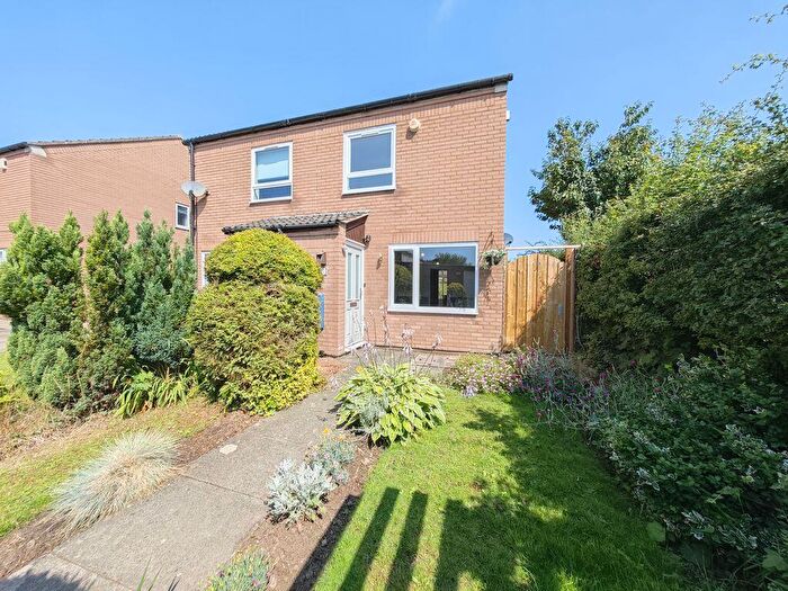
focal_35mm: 12
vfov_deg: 94.5
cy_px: 296
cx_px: 394
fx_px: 273
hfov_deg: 110.5
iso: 50
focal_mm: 2.03
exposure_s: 1/672
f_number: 1.8
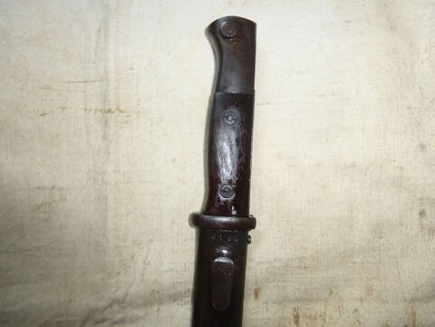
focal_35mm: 24
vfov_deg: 56.8
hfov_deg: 71.6
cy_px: 164
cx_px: 218
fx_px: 302
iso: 100
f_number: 3.3
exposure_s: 1/4
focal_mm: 4.3
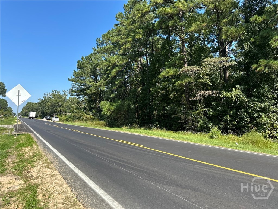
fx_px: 193
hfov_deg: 71.6
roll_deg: -0.8
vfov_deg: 56.8
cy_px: 104
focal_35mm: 24
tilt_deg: +3.4
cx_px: 139
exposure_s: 1/2028
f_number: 1.78
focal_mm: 6.86
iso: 80
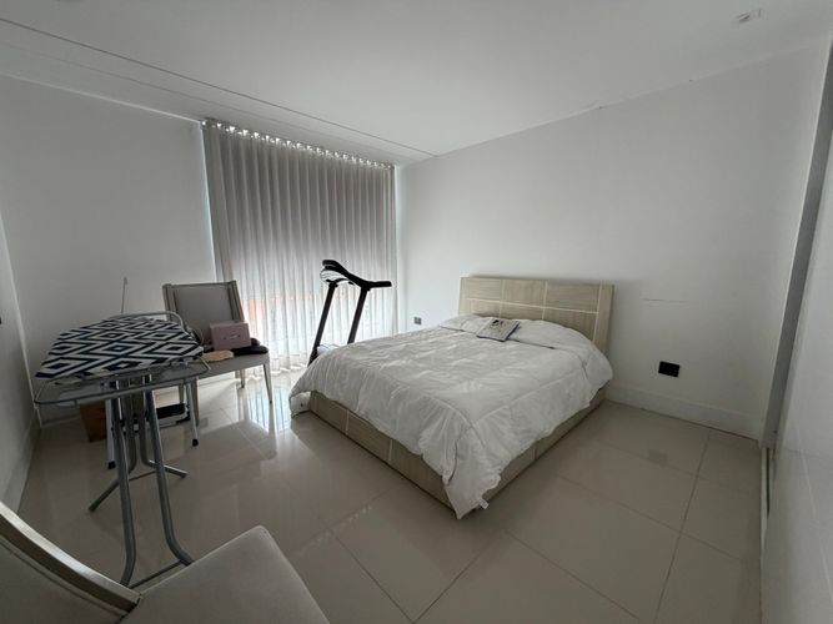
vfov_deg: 85.7
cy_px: 312
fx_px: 337
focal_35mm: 14
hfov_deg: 102.1
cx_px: 416
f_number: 2.2
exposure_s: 1/121
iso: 320
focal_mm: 2.22
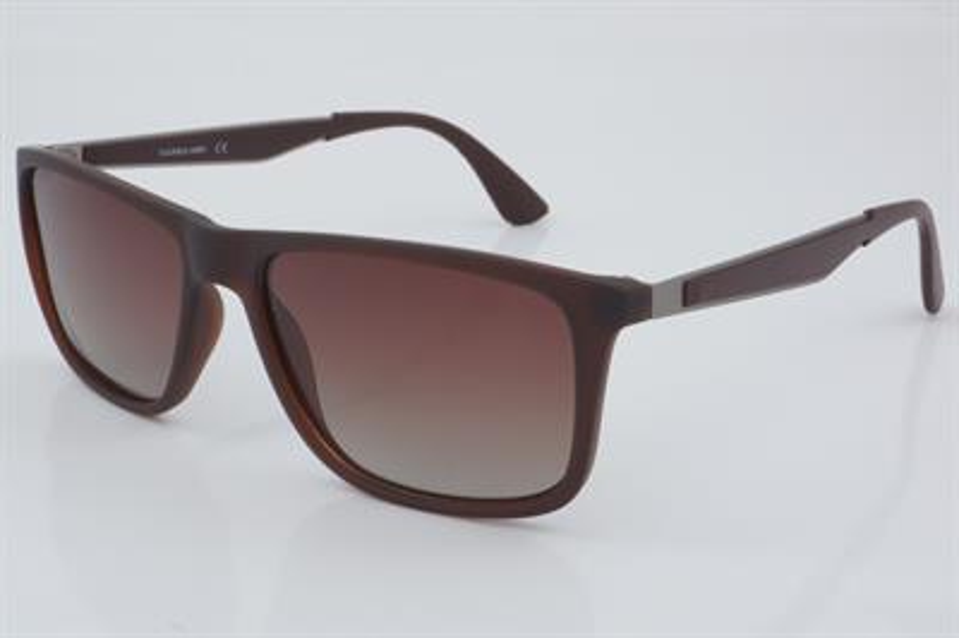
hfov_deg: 27.0
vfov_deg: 18.2
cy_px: 319
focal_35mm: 75
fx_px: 1996
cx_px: 480
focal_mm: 50
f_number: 32
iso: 100
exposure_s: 1/3
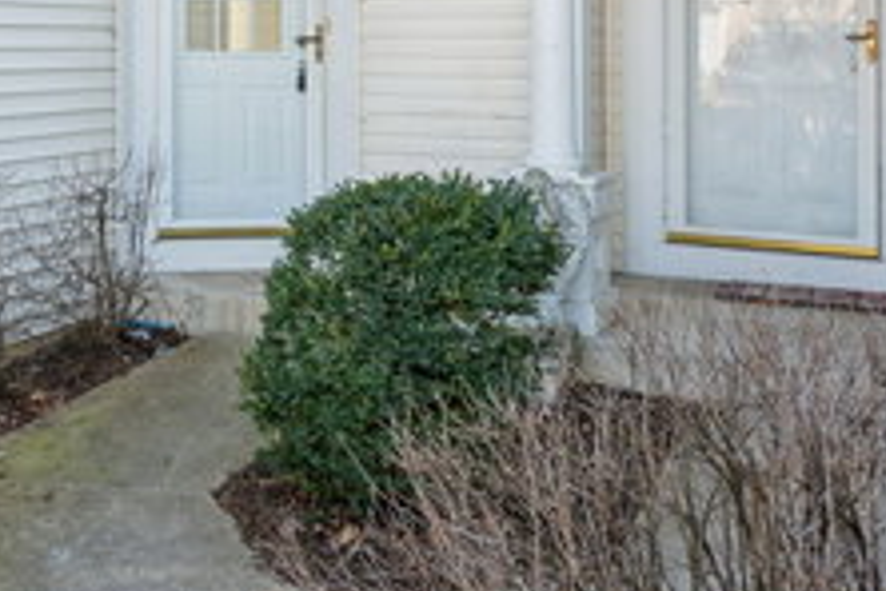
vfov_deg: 24.3
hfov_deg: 34.3
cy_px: 44
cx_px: 46
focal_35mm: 54
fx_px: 1329
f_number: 8
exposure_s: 1/80
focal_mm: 25
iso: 400
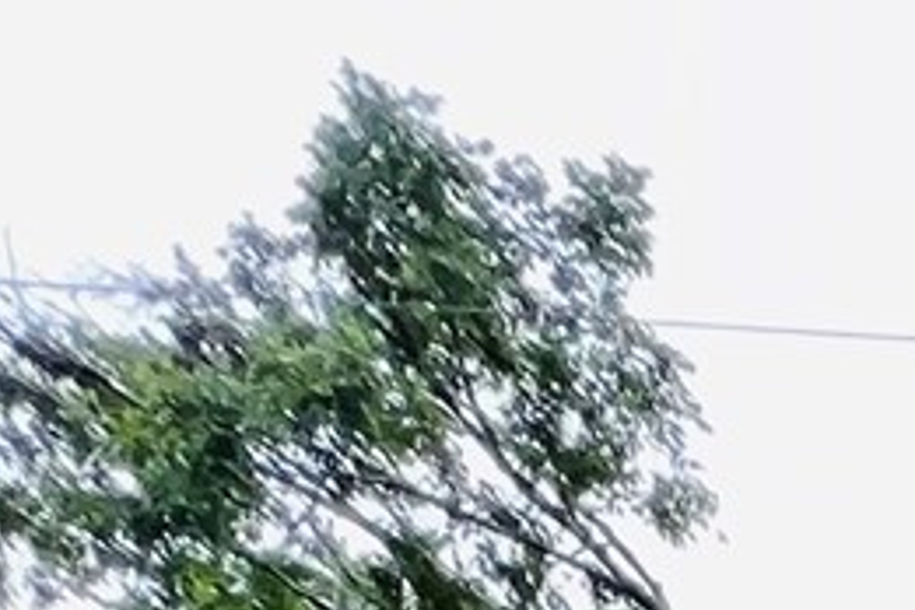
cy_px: 2521
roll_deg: +0.1
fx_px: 2694
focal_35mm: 106
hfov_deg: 11.5
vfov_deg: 7.8
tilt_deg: +4.4
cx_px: 2703
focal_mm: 1.57
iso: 32
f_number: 1.8
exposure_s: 1/359
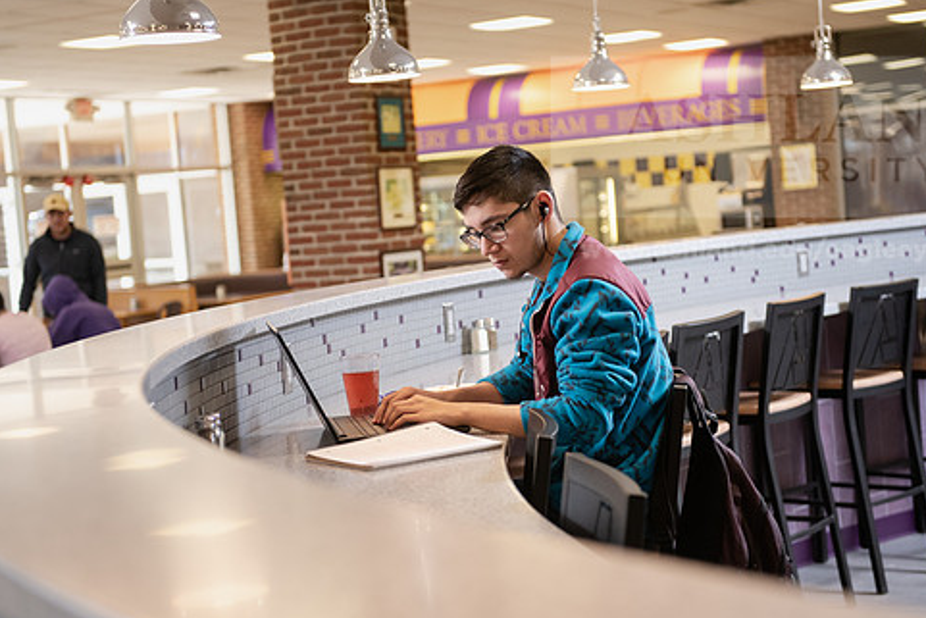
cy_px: 290
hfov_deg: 28.8
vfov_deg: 19.5
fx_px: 1801
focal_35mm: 70
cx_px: 493
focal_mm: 58
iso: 1000
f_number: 3.2
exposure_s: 1/200
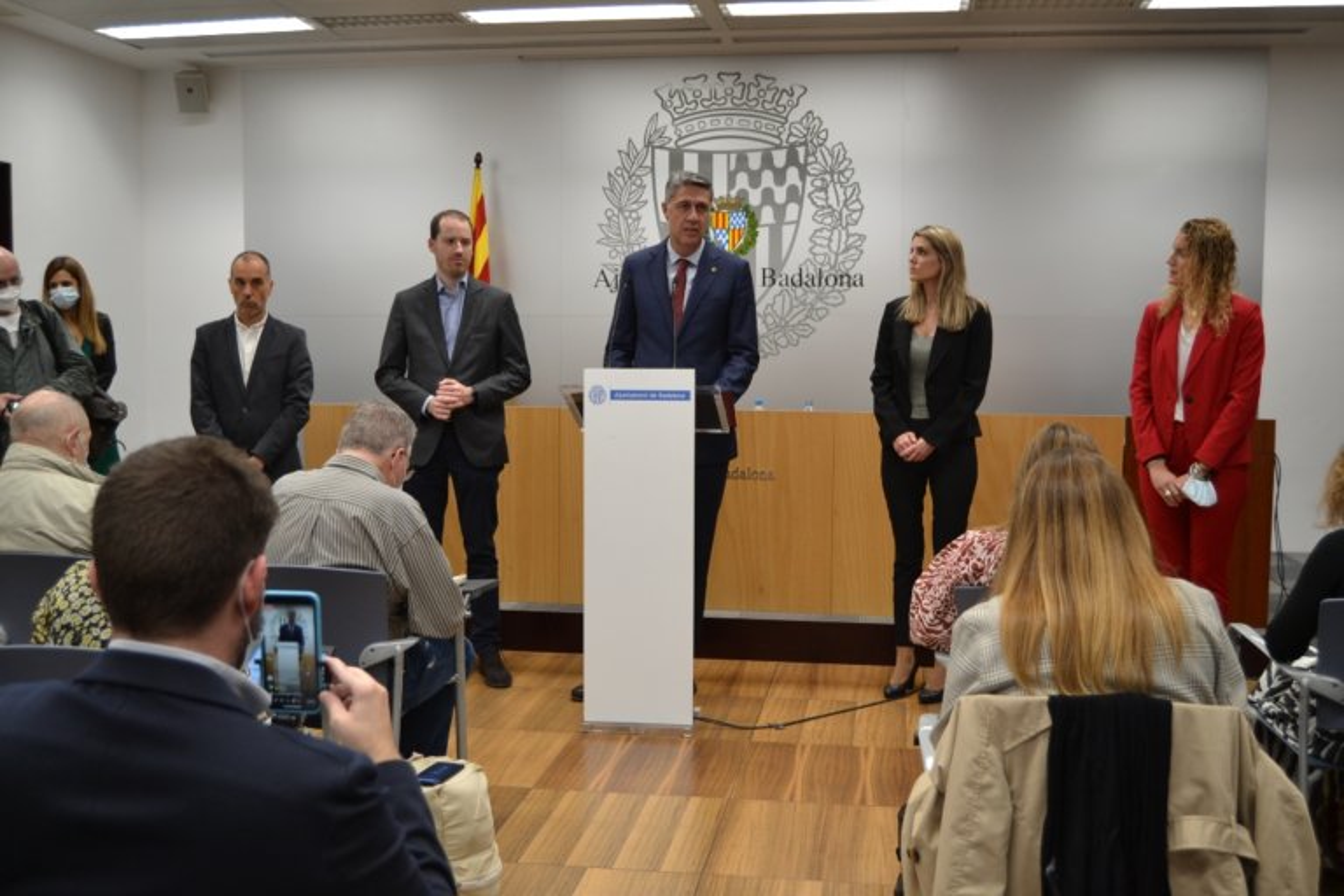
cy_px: 448
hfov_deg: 53.1
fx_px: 1344
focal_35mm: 36
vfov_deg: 36.9
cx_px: 672
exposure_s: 1/60
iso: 500
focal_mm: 24
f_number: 3.8
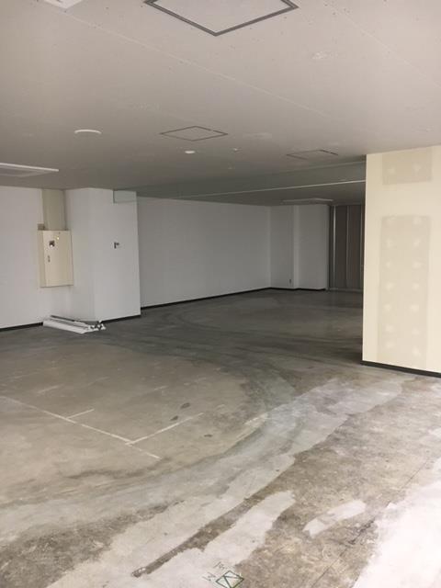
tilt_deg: -6.4
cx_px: 220
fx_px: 493
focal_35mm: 29
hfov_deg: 48.2
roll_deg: +0.1
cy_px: 294
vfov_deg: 61.7
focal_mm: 4.15
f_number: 2.2
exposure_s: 1/30
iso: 160
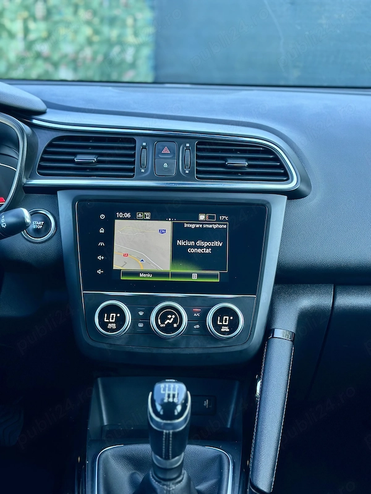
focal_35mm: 48
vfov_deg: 39.7
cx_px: 186
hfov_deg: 30.3
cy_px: 247
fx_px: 686
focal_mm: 6.86
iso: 125
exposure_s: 1/91
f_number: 1.78
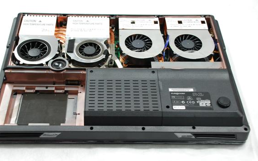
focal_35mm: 54
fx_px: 377
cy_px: 89
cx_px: 114
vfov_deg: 24.1
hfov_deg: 37.8
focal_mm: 31
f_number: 4.2
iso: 400
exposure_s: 1/10
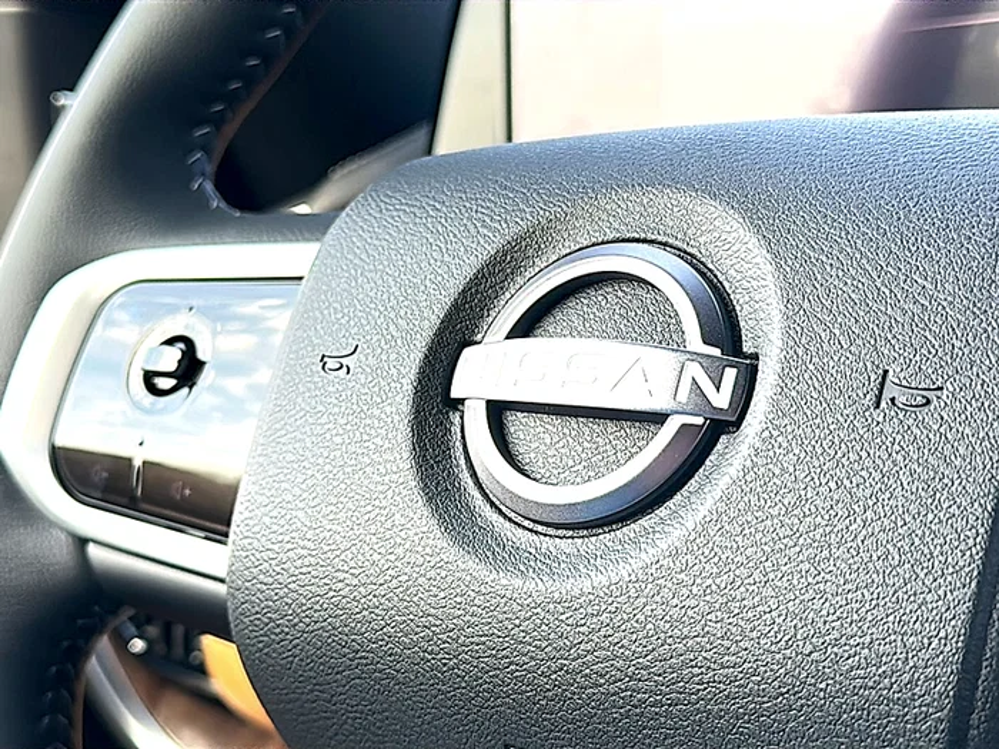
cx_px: 500
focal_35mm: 46
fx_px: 1328
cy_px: 374
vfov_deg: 31.5
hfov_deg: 41.2
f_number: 1.78
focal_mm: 6.86
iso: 80
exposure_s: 1/371
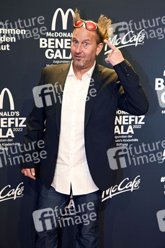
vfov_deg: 39.6
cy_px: 124
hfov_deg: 26.9
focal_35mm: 50
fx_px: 344
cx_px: 82
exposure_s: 1/60
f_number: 6.3
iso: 500
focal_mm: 50
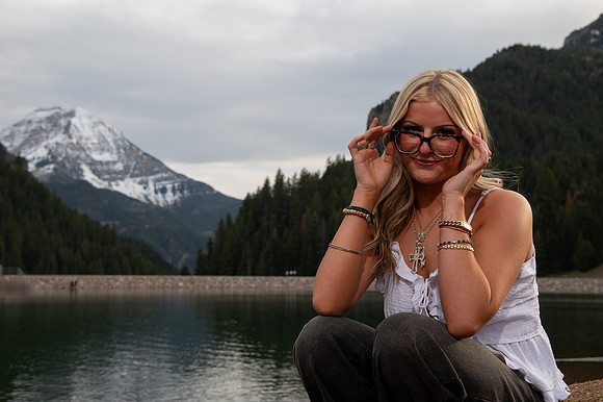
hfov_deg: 41.4
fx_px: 798
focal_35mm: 48
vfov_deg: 28.2
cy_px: 168
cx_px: 302
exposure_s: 1/320
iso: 200
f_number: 6.3
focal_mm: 40
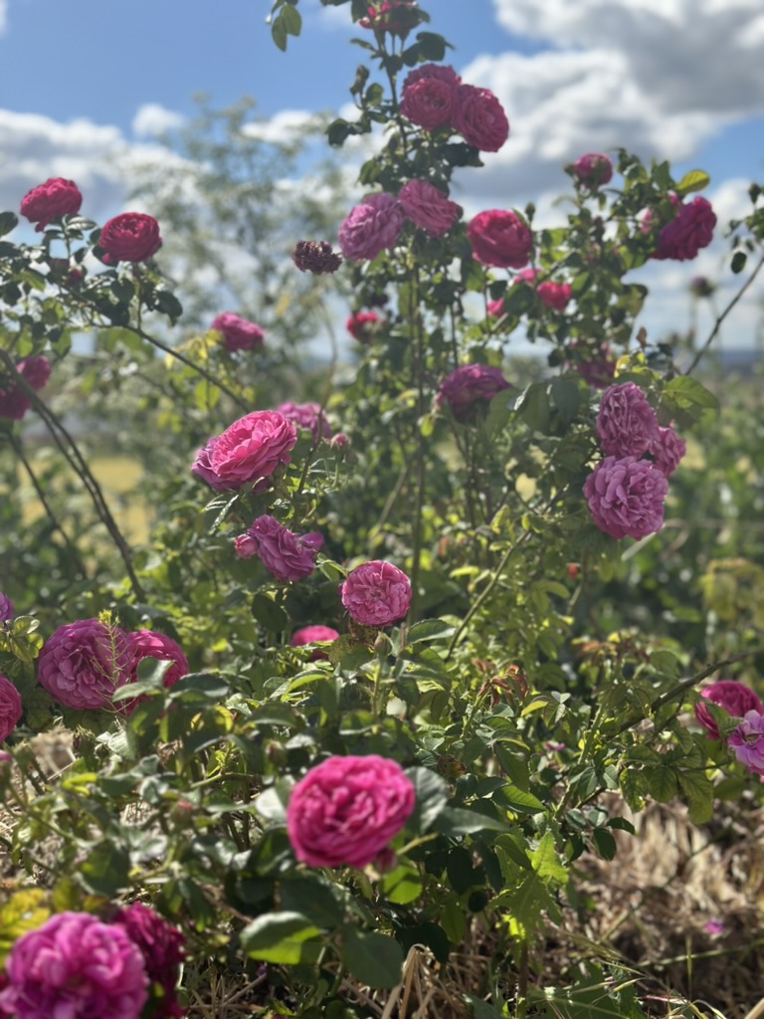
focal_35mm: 48
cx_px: 382
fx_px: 1413
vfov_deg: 39.7
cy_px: 510
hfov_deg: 30.3
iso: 80
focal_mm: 6.86
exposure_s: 1/6211
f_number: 1.78
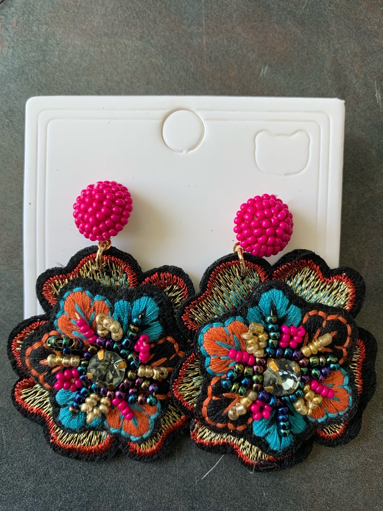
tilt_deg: -81.9
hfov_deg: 53.1
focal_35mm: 26
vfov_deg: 67.3
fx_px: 384
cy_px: 256
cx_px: 192
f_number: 1.8
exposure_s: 1/121
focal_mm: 4.25
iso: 80
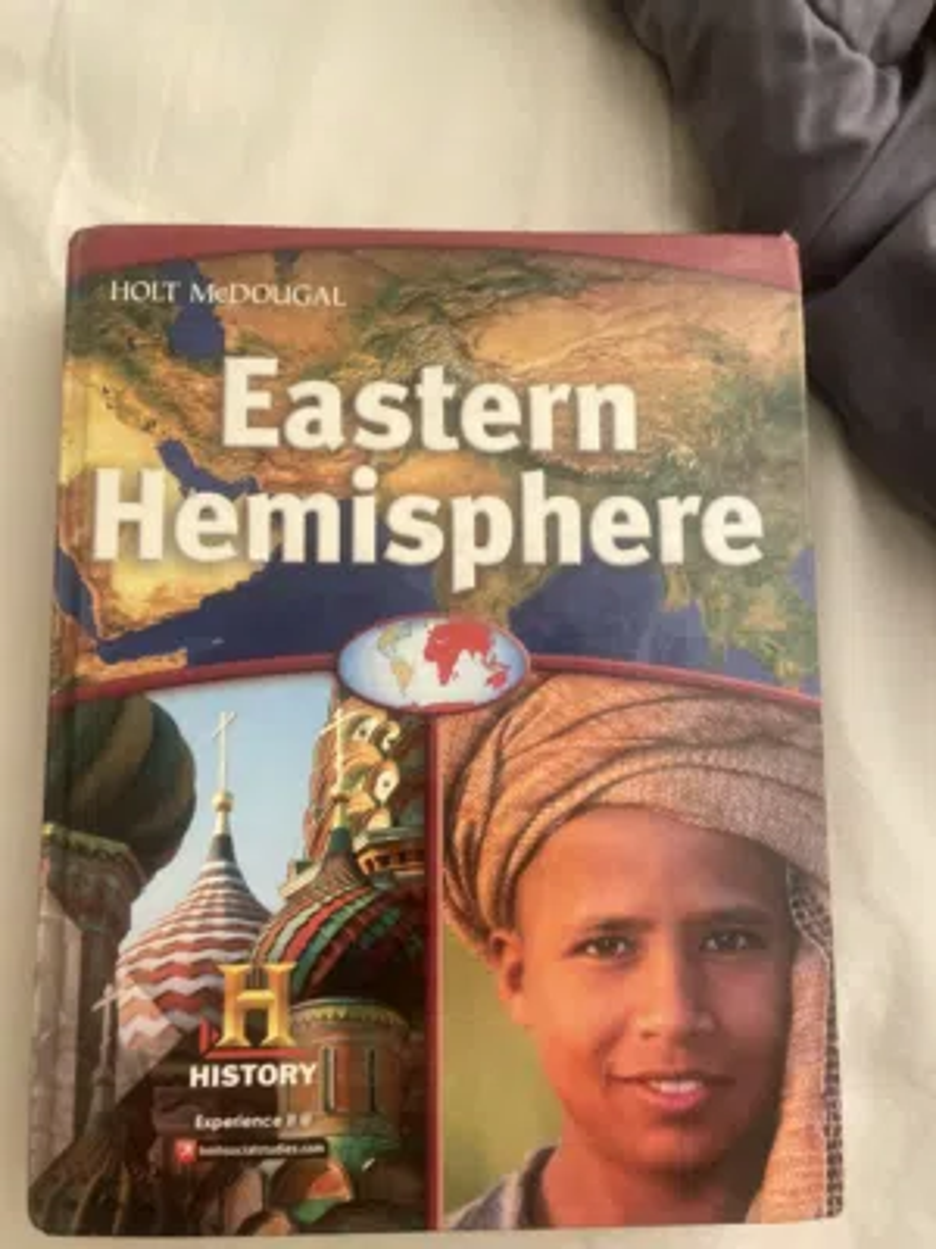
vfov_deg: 67.3
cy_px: 624
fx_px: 937
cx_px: 468
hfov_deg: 53.1
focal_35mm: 26
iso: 800
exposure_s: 1/25
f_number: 1.6
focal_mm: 4.2
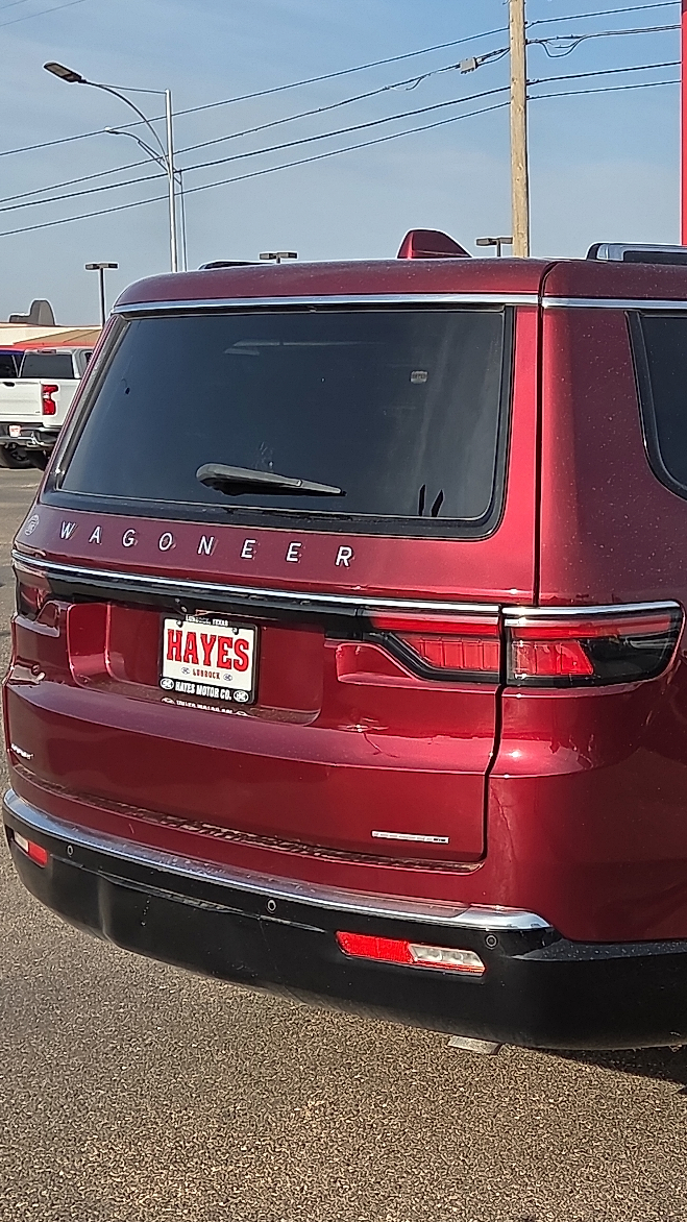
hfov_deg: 20.1
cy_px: 611
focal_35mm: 58
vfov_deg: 36.0
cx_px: 677
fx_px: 1879
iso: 25
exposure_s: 1/1429
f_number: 1.8
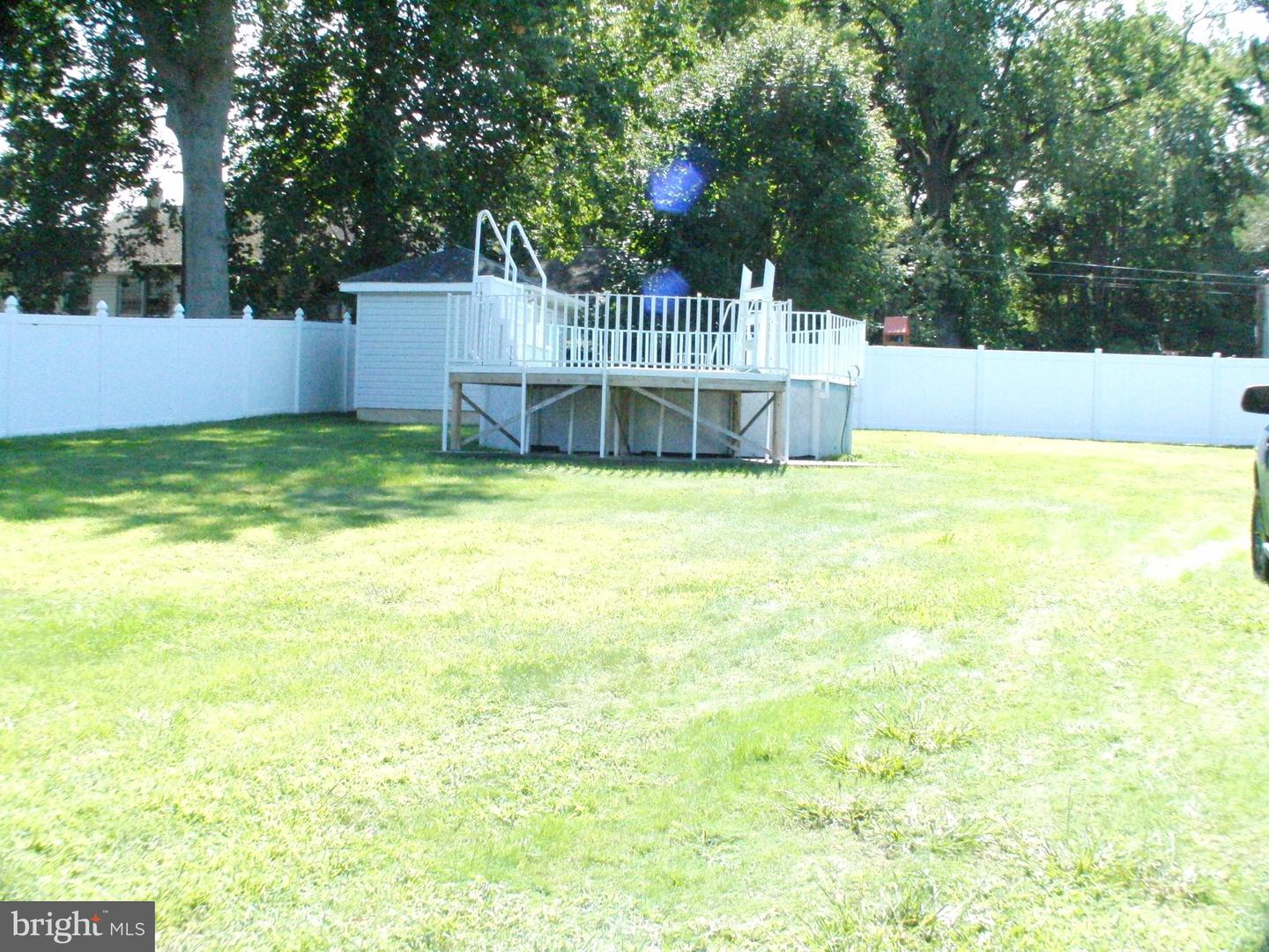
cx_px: 634
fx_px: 2090
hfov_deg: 33.8
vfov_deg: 25.7
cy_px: 476
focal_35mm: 57
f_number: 4.5
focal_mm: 11.5
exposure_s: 1/2000
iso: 1600
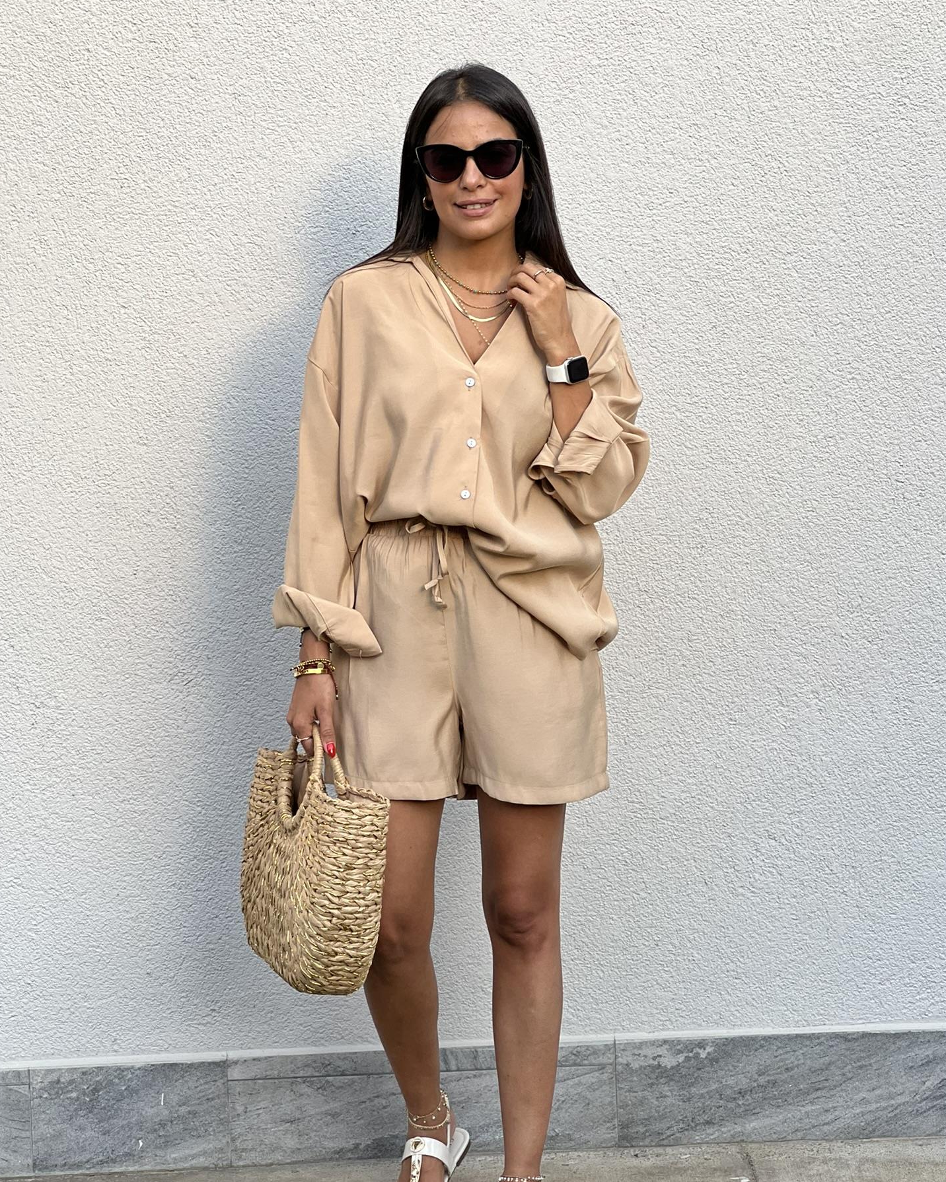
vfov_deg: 22.2
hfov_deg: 17.9
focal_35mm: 86
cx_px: 500
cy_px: 660
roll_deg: +2.1
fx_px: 3010
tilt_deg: -5.3
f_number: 2.8
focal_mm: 9
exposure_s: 1/121
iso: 50
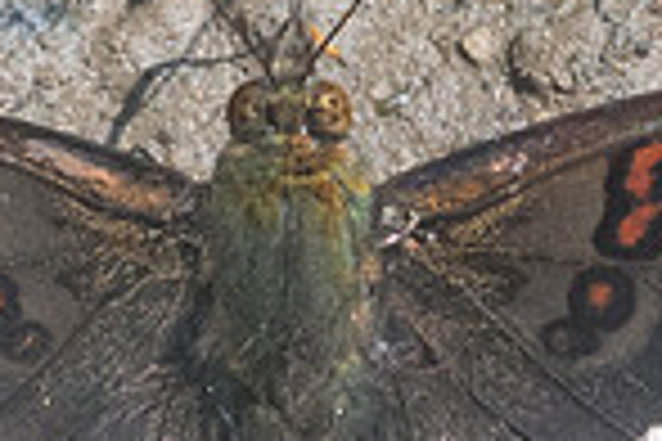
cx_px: 350
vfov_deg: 0.9
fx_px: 29696
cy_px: 487
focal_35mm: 1615
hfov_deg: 1.3
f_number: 10
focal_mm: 150
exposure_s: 1/500
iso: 800
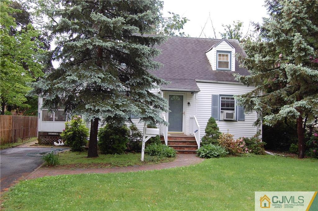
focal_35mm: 39
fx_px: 344
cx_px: 159
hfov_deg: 49.6
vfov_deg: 34.1
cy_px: 106
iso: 200
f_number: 5.6
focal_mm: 26
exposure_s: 1/125
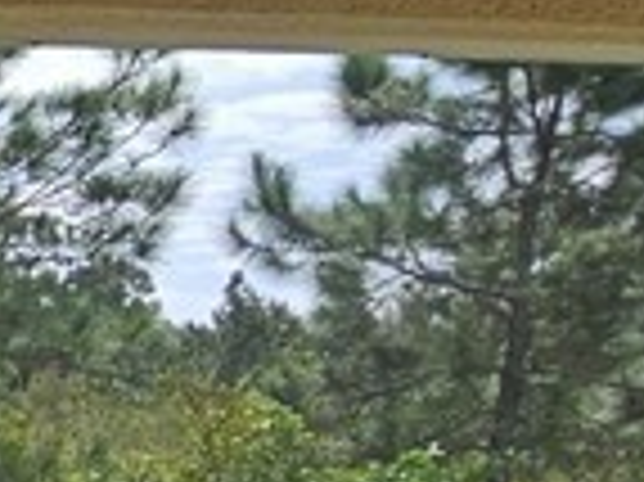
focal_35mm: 93
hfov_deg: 14.0
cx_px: -941
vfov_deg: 15.3
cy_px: 586
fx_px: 1729
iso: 50
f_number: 2.2
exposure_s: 1/1269
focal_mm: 2.2
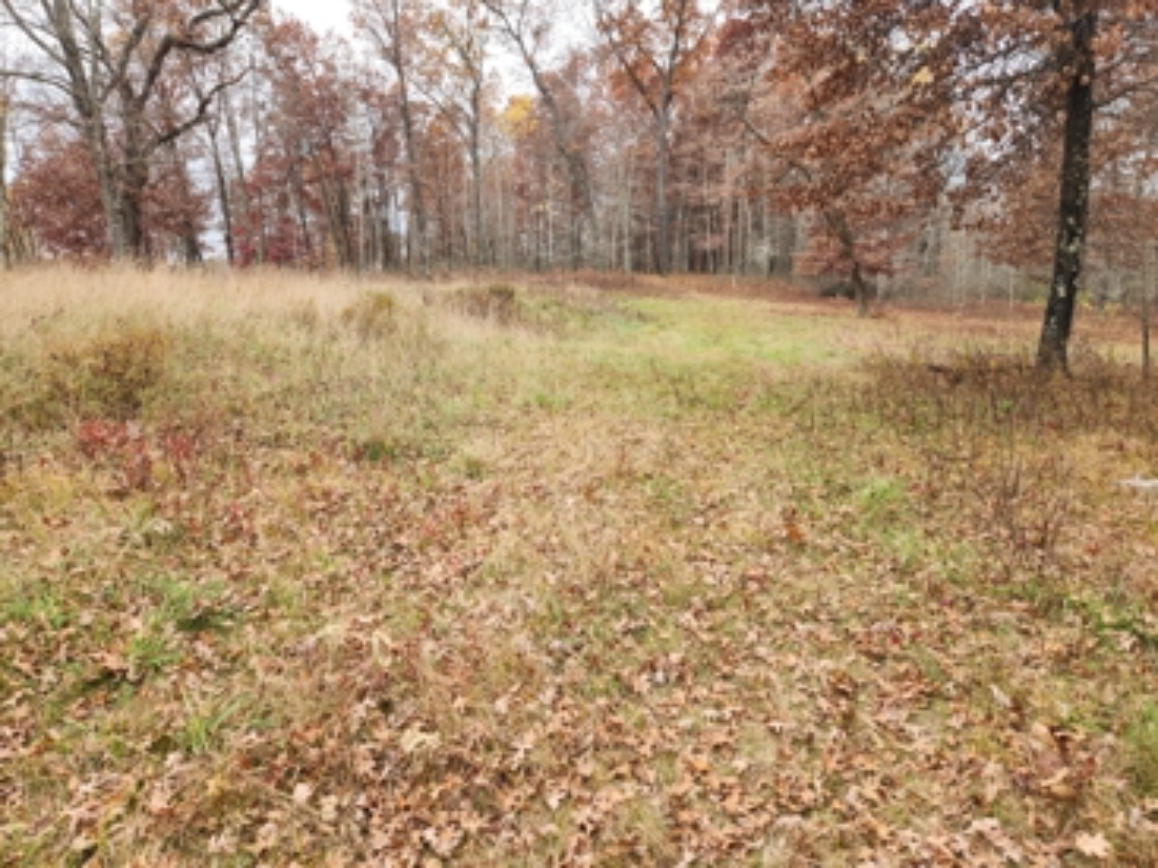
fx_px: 769
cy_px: 434
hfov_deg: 73.9
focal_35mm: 23
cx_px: 579
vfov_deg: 58.9
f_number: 1.8
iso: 20
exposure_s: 1/216
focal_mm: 5.4
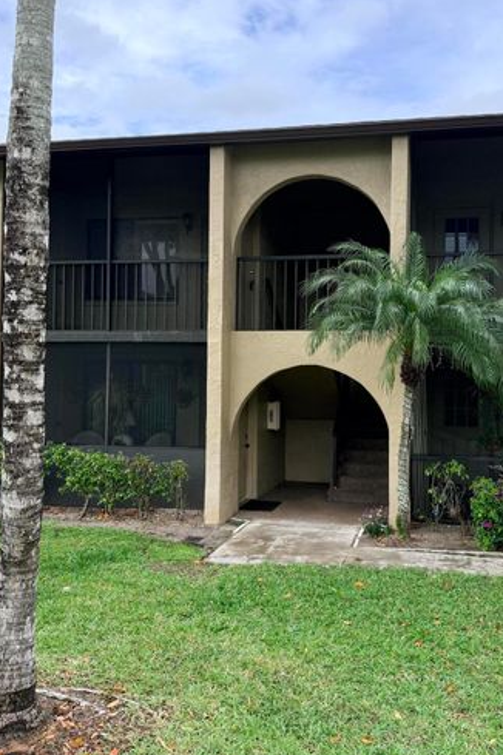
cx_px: 302
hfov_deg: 38.7
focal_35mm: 34
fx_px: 714
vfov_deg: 55.8
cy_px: 351
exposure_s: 1/2169
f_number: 1.78
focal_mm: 6.76
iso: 100
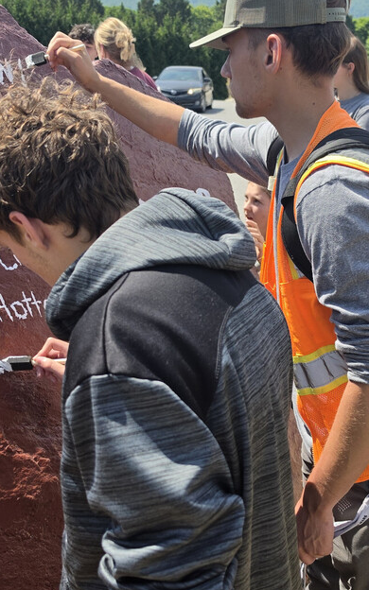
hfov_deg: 31.9
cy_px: 293
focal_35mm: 40
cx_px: 210
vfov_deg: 49.3
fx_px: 644
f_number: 1.4
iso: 64
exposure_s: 1/5445
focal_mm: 6.5
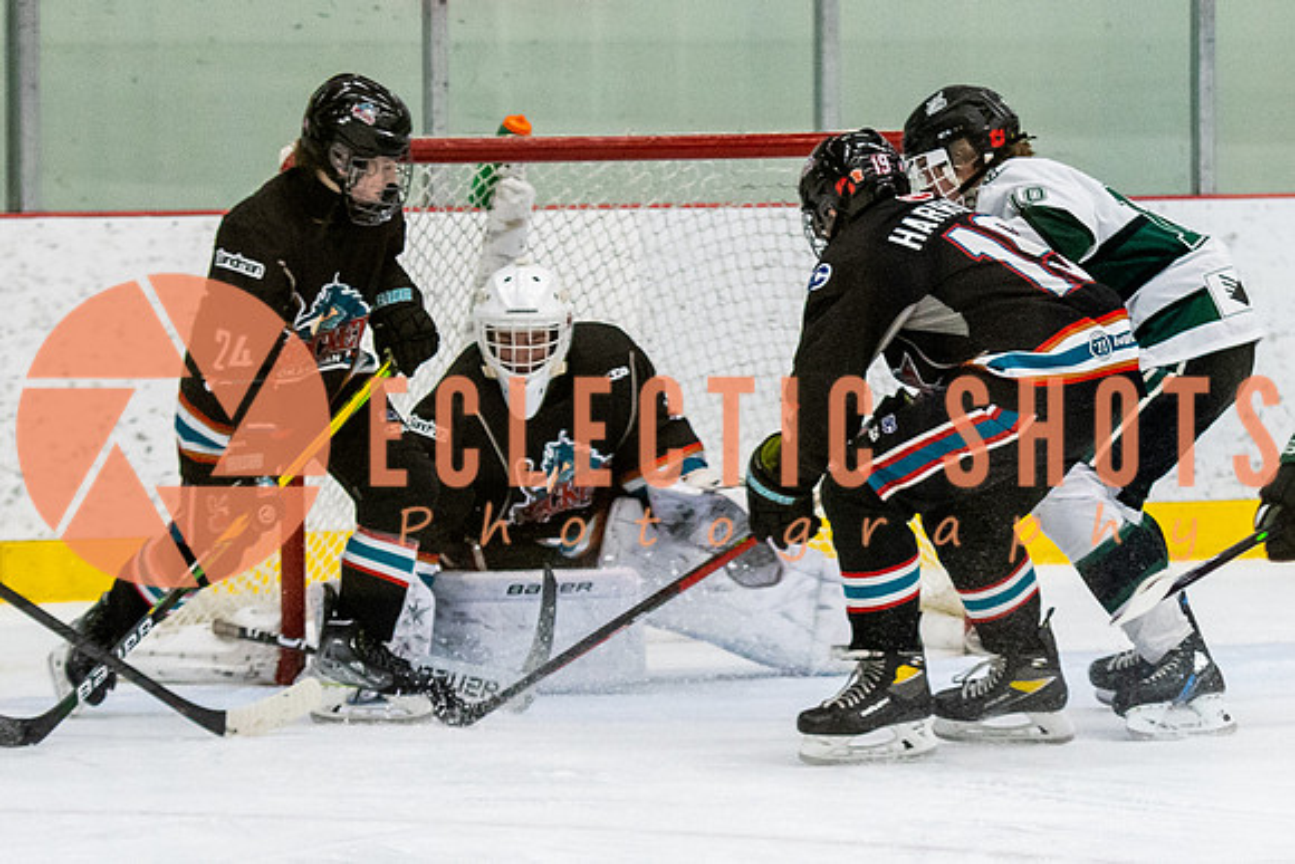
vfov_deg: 4.5
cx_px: 938
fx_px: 10973
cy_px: 363
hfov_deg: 6.7
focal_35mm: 305
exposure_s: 1/640
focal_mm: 98
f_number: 2.8
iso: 1600
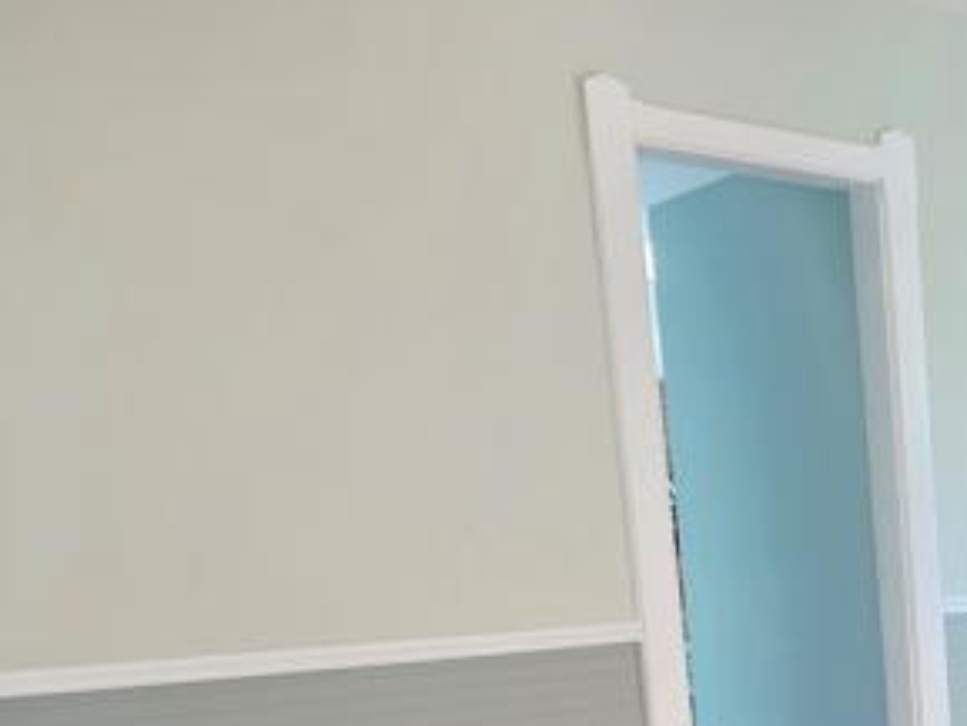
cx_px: 1089
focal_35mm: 53
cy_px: 800
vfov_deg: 25.5
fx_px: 1481
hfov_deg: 31.6
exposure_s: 1/120
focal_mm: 6.25
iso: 640
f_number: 1.7
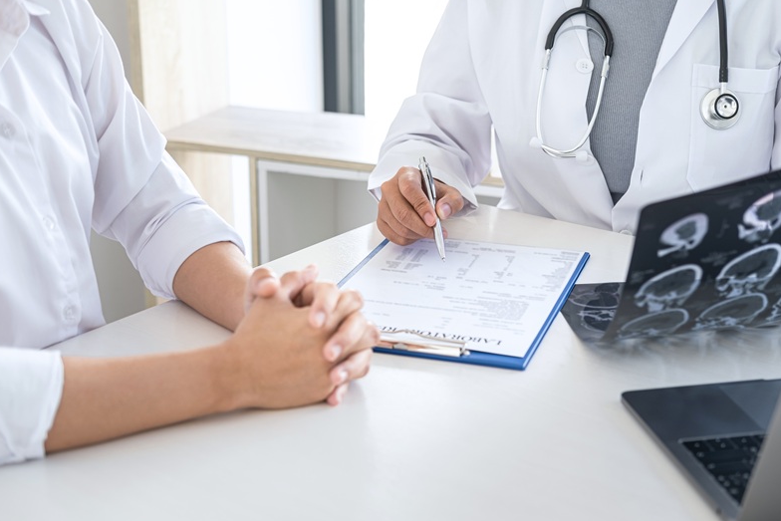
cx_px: 414
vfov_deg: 23.4
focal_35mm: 58
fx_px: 1258
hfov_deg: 34.5
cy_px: 275
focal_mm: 35
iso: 160
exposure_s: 1/125
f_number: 2.8
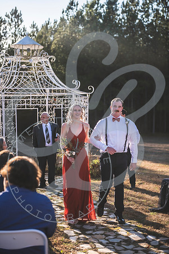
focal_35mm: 70
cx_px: 84
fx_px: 493
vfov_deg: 28.8
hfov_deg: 19.5
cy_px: 127
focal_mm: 70
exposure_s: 1/1250
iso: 100
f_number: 2.8
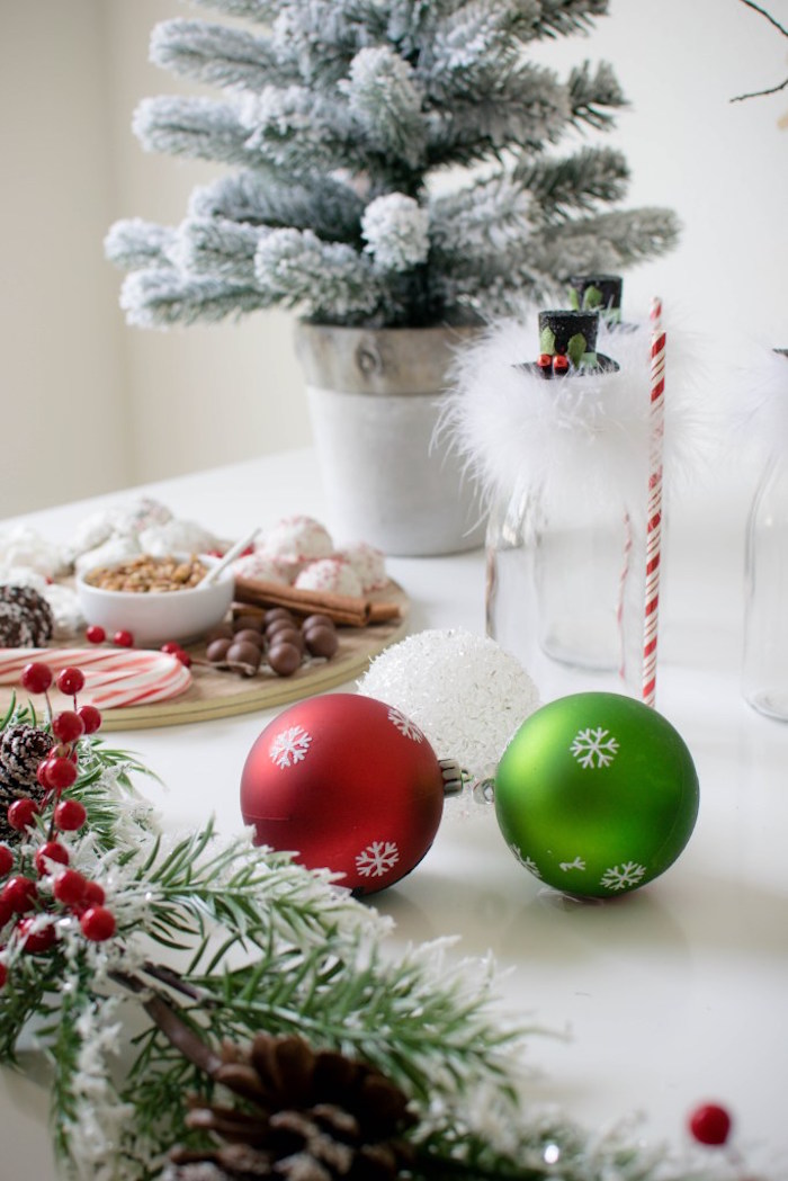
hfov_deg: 25.8
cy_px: 590
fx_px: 1722
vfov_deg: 37.8
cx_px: 394
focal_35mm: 52
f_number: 4.5
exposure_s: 1/60
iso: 200
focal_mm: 35
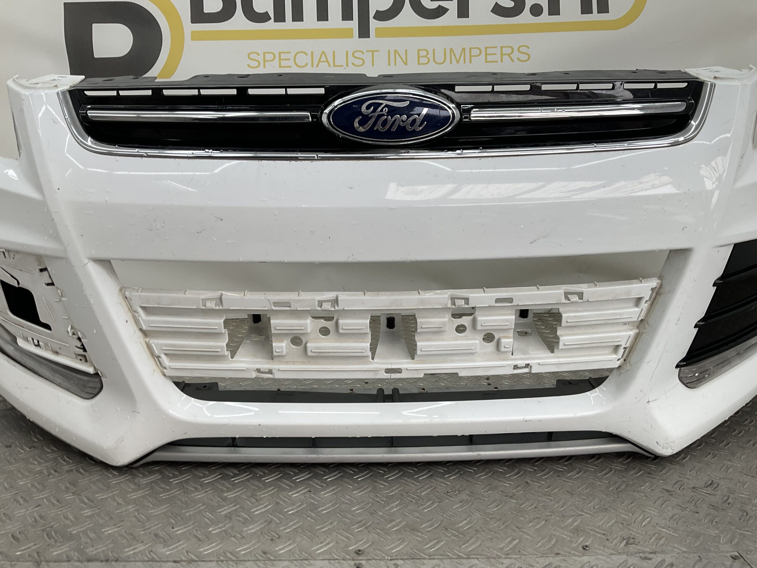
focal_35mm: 29
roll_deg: -0.4
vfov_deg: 48.2
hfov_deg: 61.7
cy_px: 284
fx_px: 634
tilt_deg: -11.5
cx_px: 378
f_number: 1.8
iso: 16
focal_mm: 3
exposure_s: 1/165
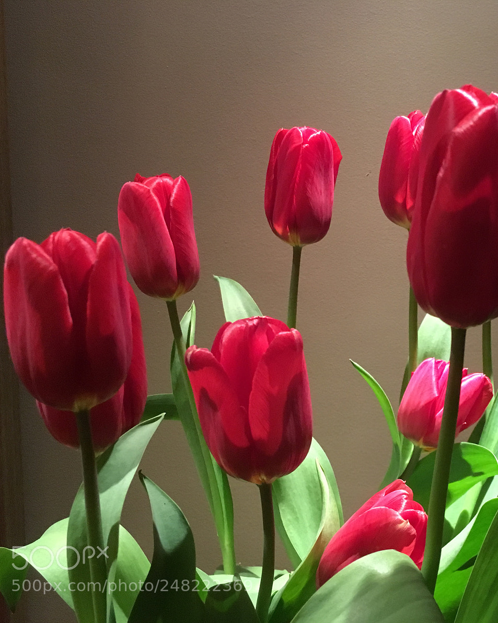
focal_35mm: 38
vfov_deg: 47.9
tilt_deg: -6.4
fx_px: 700
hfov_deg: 37.8
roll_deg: -0.6
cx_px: 397
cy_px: 313
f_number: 2.2
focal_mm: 4.15
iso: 250
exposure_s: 1/17
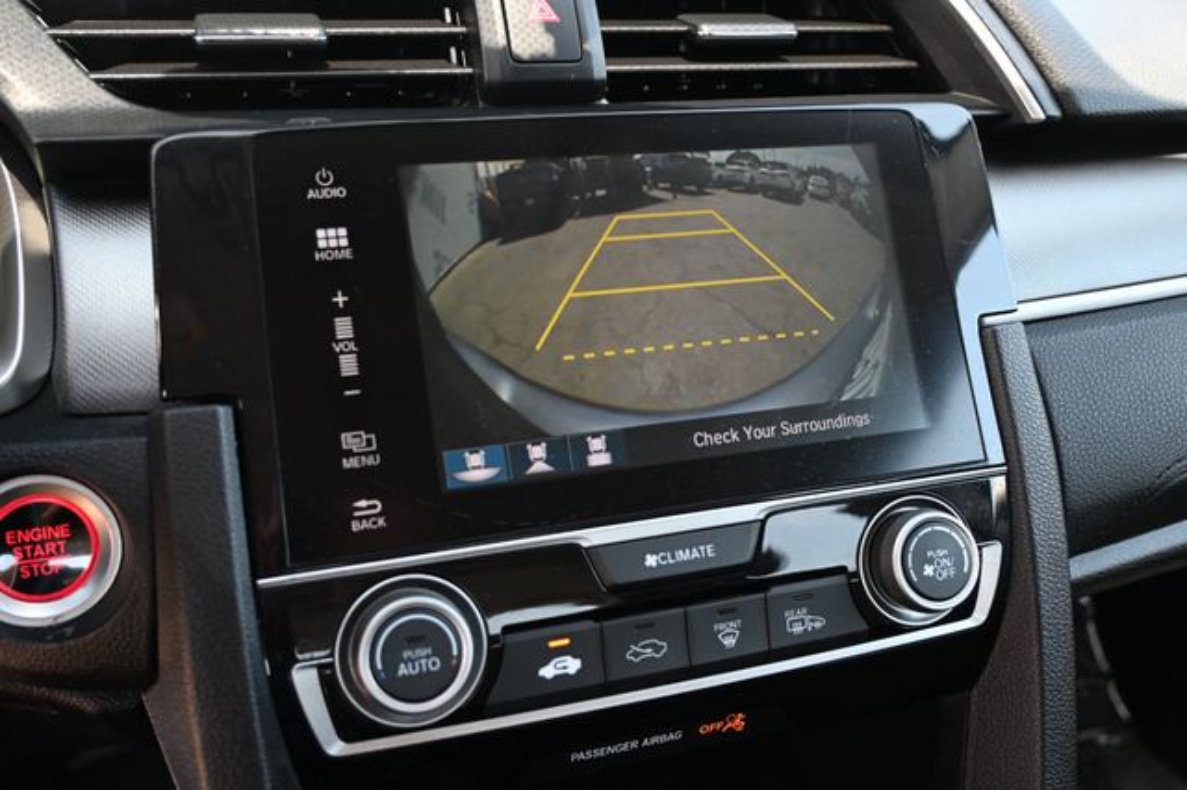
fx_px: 1063
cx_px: 594
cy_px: 395
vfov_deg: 40.8
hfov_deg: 58.4
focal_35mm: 32
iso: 560
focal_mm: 21.5
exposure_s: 1/125
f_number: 4
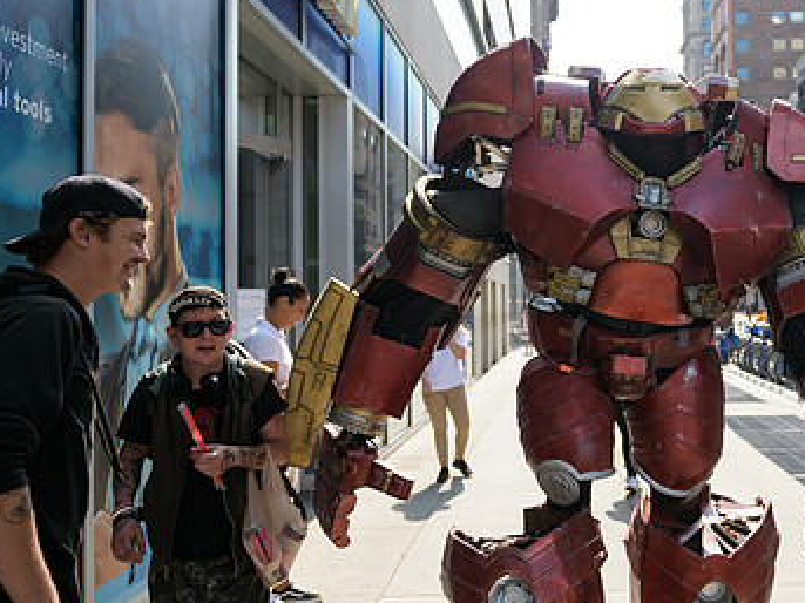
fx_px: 907
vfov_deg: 36.8
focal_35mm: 39
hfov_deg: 45.0
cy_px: 269
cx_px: 669
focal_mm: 24
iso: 200
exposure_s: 1/2000
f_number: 3.2
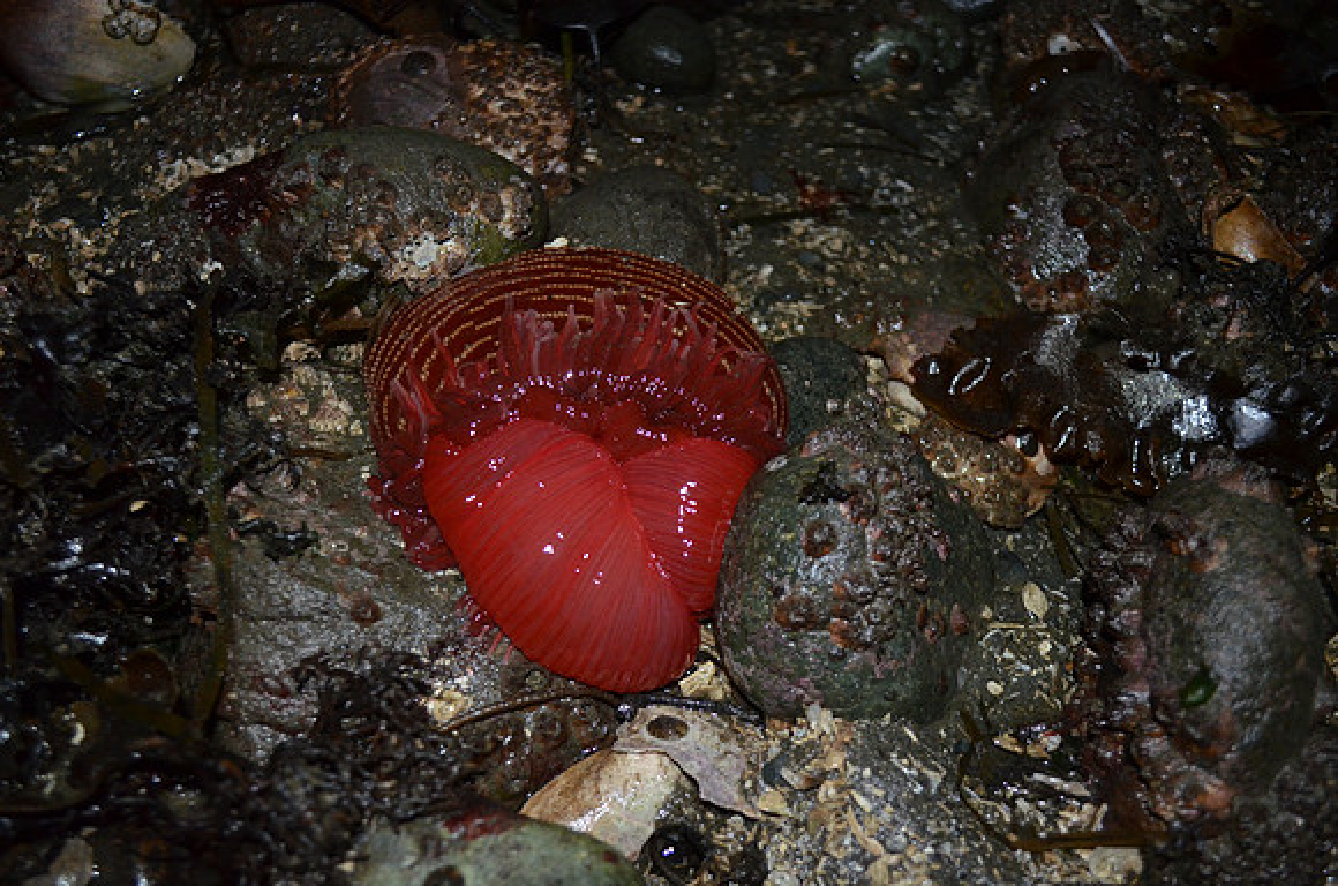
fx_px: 1224
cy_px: 443
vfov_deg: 39.8
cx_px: 669
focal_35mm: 33
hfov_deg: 57.3
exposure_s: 1/60
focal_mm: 22
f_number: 3.8
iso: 1400
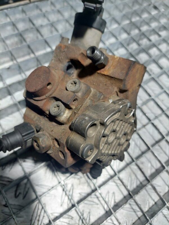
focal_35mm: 25
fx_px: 163
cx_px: 84
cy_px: 112
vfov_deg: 69.4
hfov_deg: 54.9
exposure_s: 1/50
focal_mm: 5.23
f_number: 1.8
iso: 64
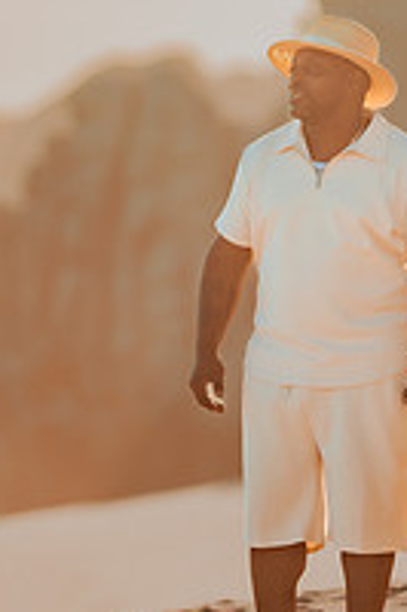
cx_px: 233
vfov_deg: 5.3
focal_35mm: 392
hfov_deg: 3.5
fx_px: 6659
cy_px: 246
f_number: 1.8
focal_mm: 135
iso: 100
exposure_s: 1/6400
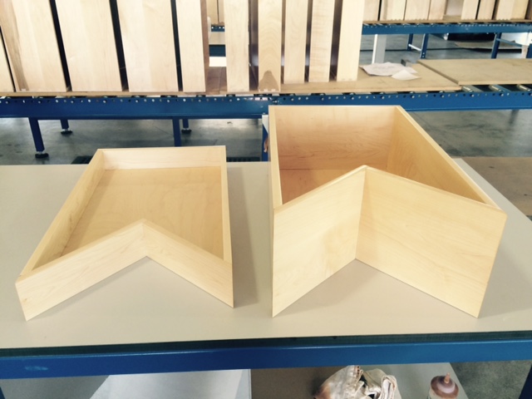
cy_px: 200
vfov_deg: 48.2
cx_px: 266
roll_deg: -0.2
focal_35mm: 29
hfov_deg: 61.7
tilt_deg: -26.4
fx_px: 446
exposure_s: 1/40
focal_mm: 4.15
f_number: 2.2
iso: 40
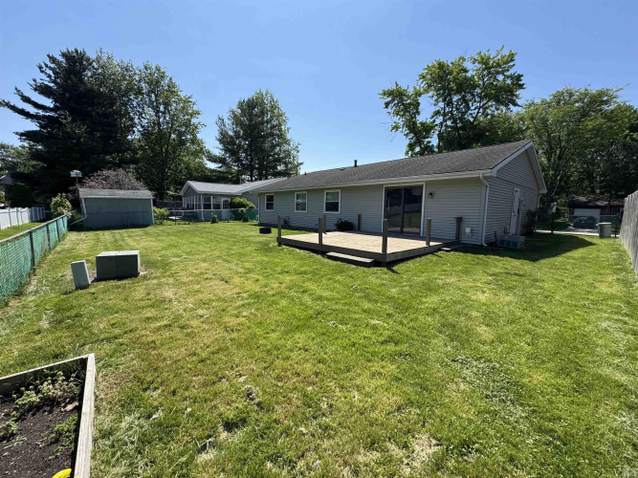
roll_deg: -0.3
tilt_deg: -6.6
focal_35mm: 14
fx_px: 258
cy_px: 239
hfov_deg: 102.1
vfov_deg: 85.7
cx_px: 319
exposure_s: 1/1395
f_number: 2.2
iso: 50
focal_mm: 2.22
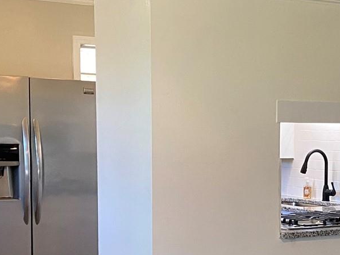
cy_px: 235
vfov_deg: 16.4
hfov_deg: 21.5
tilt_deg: -6.5
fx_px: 875
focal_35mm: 89
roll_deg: -1.4
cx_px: 302
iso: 125
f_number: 1.8
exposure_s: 1/60
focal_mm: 4.25
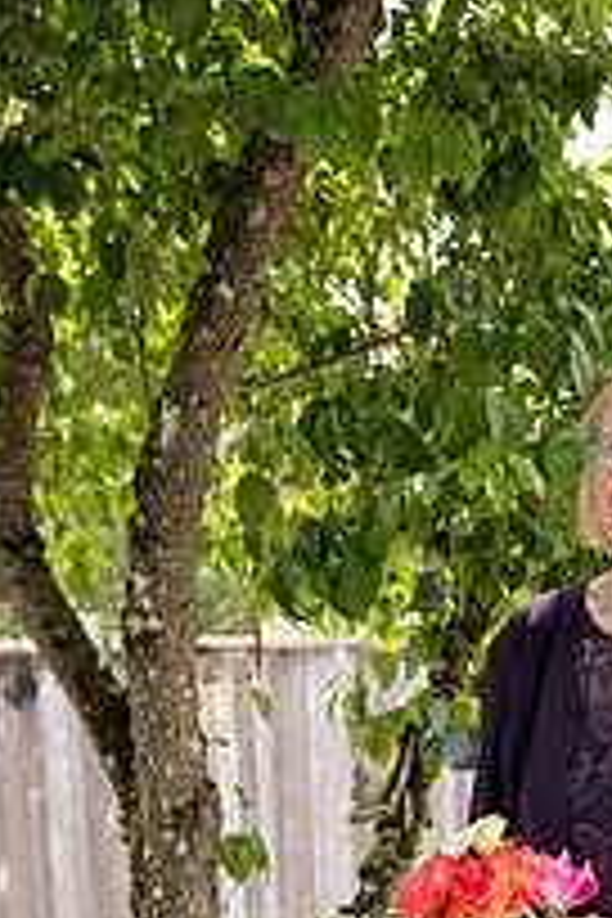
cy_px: 932
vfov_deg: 25.6
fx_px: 1912
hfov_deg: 17.7
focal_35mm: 75
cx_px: 630
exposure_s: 1/500
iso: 400
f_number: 4
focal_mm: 34
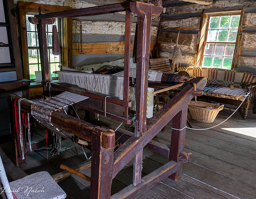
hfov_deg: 59.1
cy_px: 100
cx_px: 107
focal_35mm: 30
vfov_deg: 47.9
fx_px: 224
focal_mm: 18
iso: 200
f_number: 5.6
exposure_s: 1/60
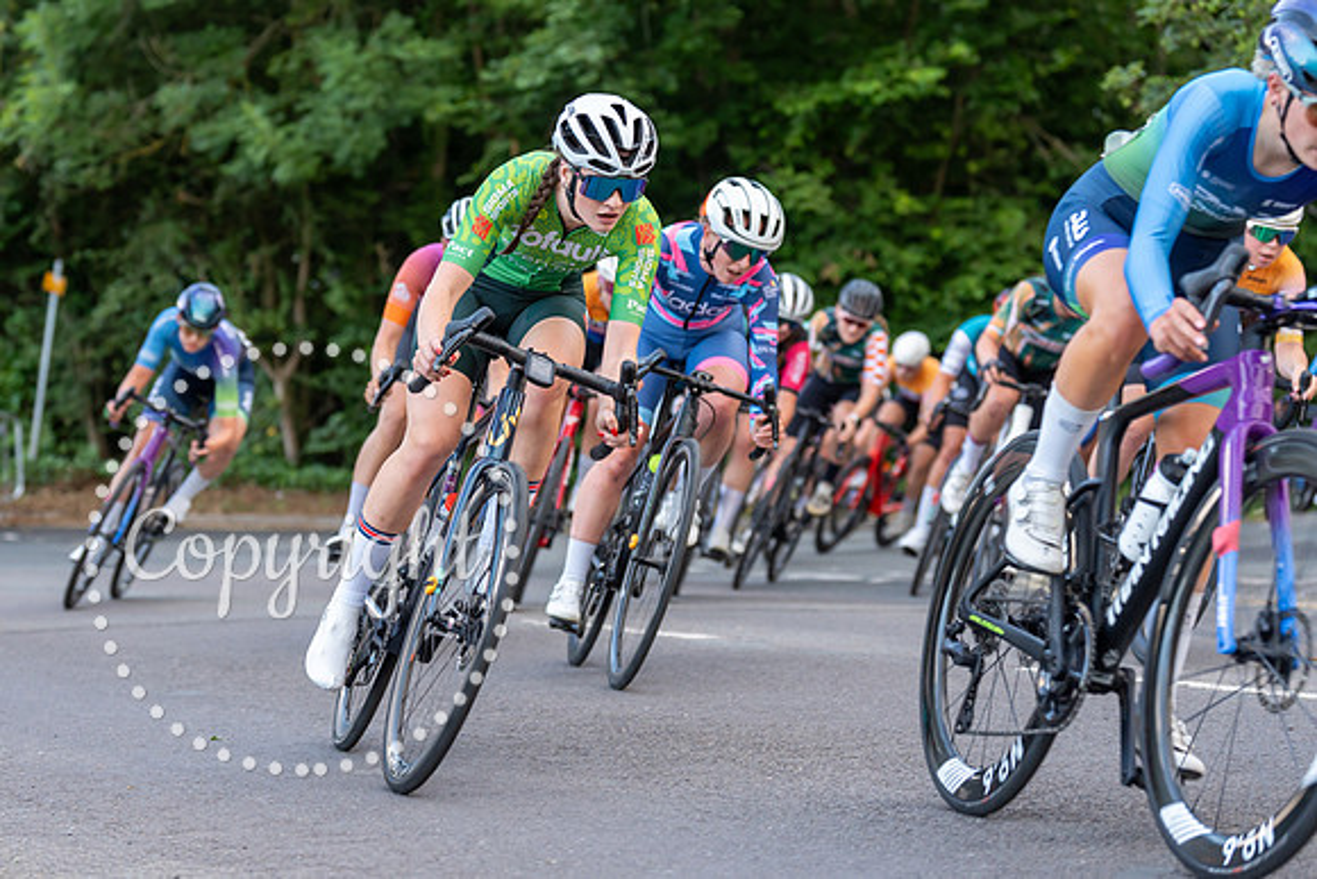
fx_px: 3398
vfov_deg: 14.7
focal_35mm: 93
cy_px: 342
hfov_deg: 21.9
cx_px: 512
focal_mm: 76
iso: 1000
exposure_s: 1/500
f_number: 3.2
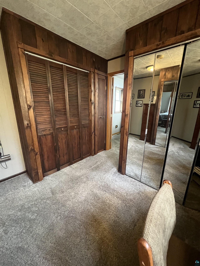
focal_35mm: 13
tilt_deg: -15.0
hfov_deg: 89.9
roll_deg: -0.2
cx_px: 100
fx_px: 100
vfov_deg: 106.2
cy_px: 133
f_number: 1.8
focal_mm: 1.57
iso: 1000
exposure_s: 1/53
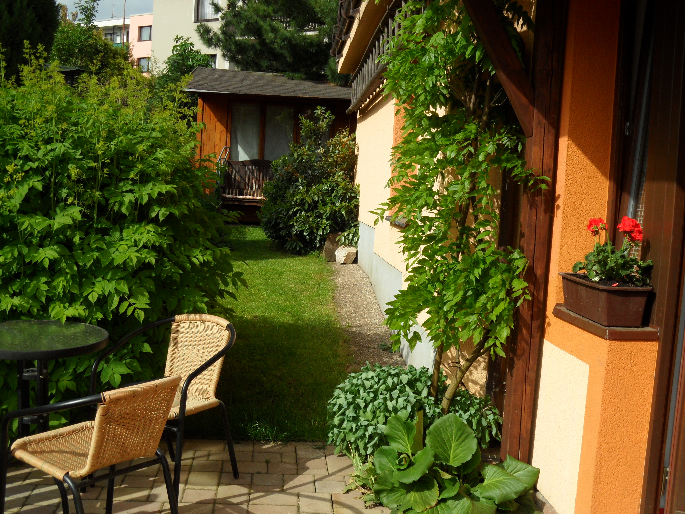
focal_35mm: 40
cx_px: 342
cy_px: 257
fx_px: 792
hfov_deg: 46.8
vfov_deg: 36.0
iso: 80
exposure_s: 1/1000
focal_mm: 6.5
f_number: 3.6
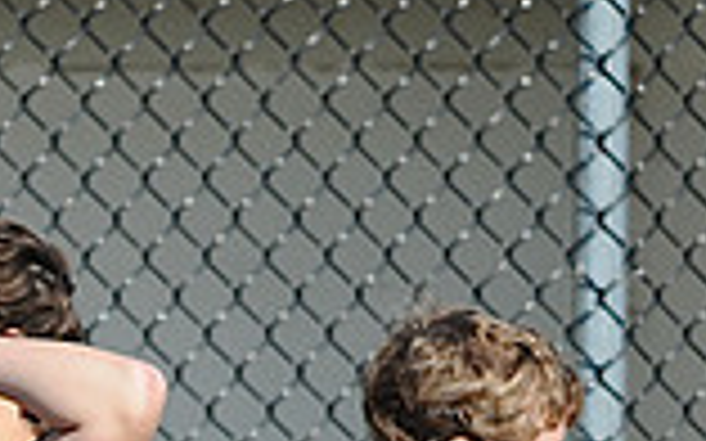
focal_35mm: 1692
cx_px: -108
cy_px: 731
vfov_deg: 0.8
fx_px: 32544
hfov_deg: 1.2
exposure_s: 1/1600
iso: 200
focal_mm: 300
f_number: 4
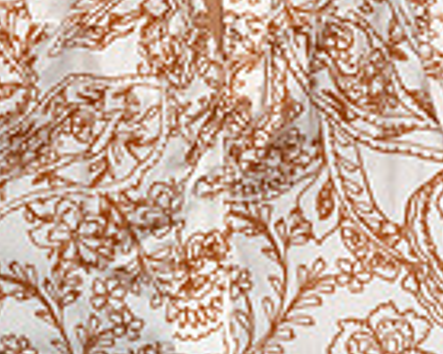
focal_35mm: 588
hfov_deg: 3.3
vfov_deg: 2.6
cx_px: 152
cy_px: -264
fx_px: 7704
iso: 400
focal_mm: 75
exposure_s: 1/250
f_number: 4
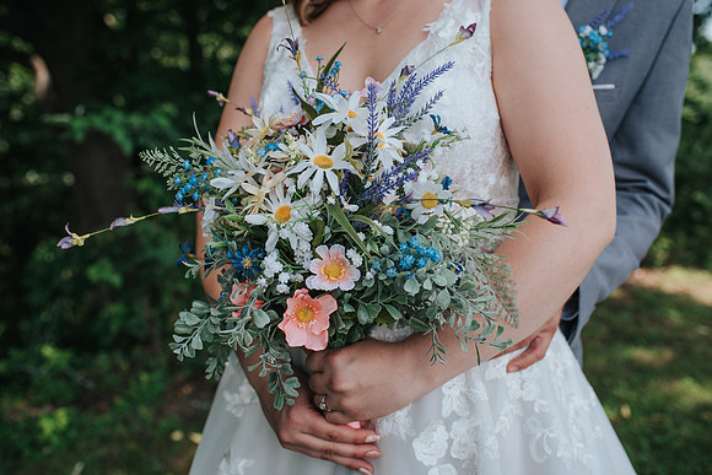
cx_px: 356
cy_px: 238
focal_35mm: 35
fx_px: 692
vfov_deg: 37.9
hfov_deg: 54.4
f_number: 2.8
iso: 100
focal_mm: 35
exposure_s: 1/500
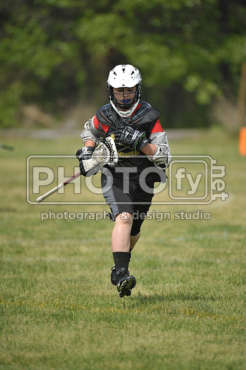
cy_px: 185
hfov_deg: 3.4
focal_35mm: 400
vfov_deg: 5.2
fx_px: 4105
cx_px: 123
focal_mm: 400
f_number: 4
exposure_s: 1/3200
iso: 640
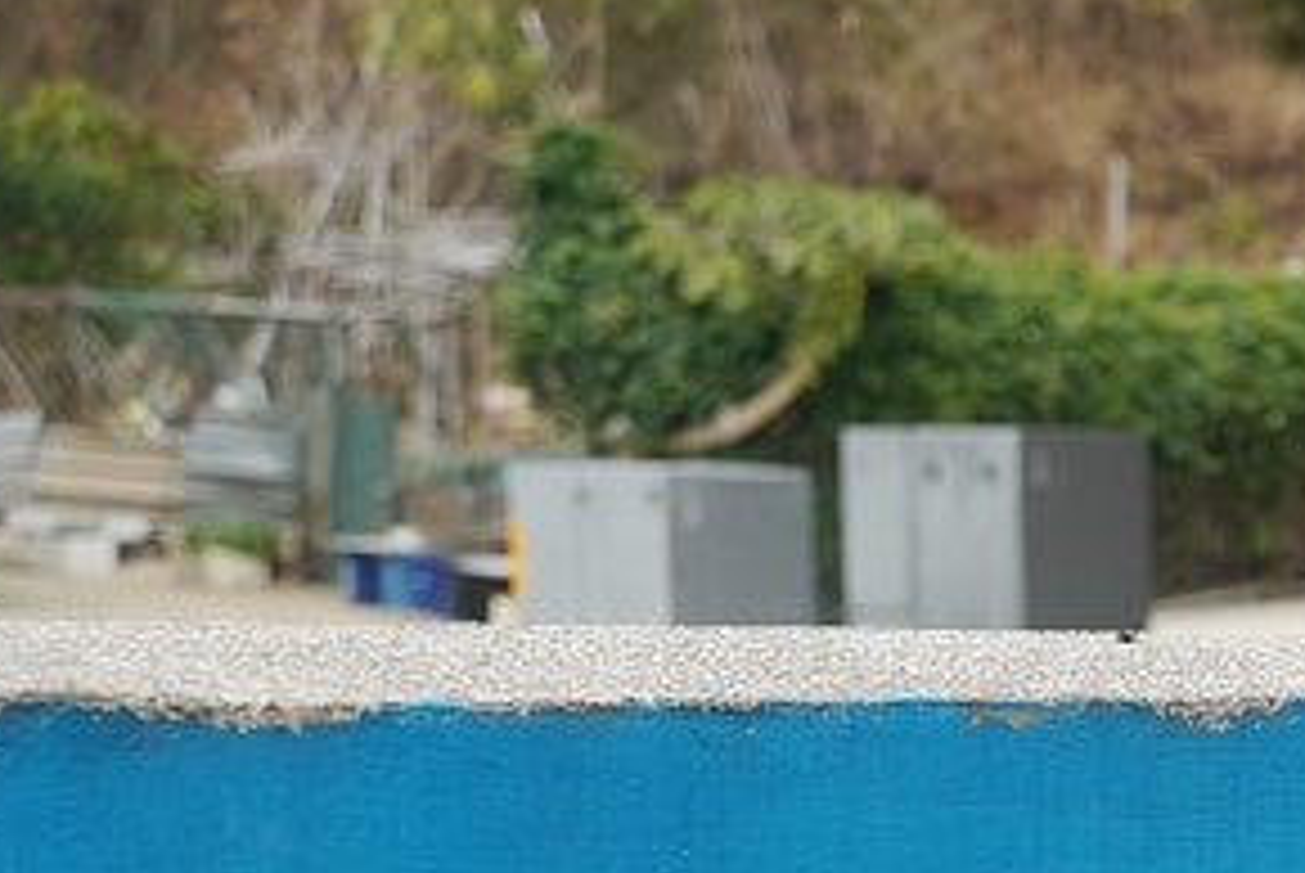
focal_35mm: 124
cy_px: 1530
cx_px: 2452
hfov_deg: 14.3
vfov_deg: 10.5
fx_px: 4499
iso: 100
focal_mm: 30
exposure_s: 1/160
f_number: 4
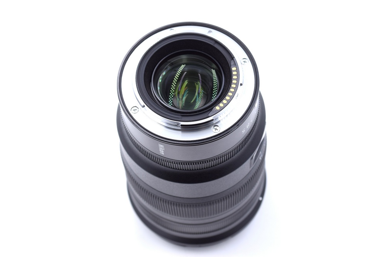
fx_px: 771
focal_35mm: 72
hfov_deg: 28.1
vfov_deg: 19.0
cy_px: 128
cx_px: 192
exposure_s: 1/125
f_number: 8
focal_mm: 48
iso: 400
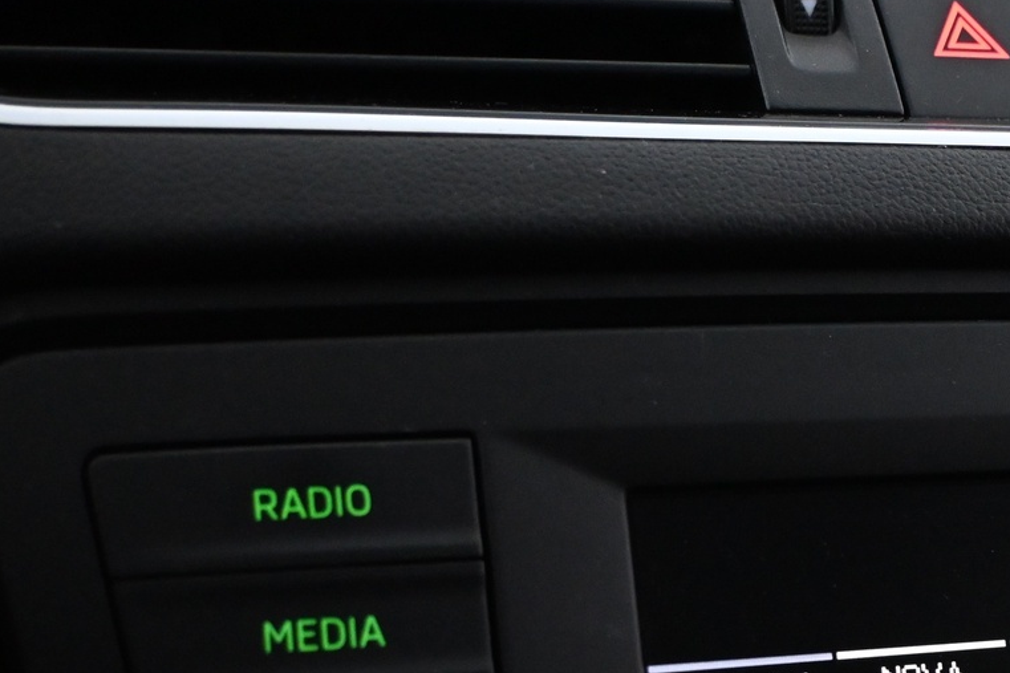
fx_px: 1881
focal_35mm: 67
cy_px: 628
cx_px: 876
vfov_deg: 19.8
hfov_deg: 29.0
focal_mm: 21
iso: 4000
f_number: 4
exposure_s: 1/60
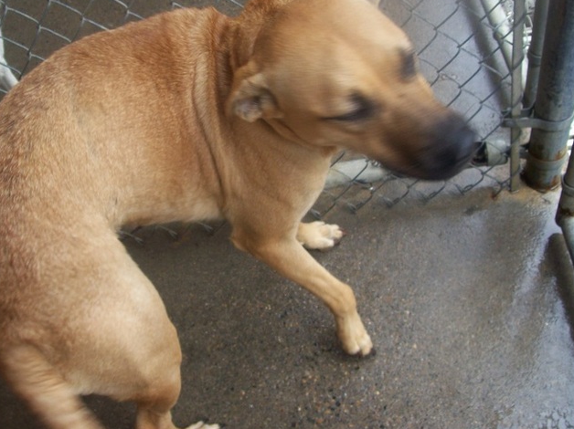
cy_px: 175
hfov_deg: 43.0
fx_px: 729
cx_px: 270
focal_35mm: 44
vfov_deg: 32.7
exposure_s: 1/131
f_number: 2.7
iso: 80
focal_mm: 6
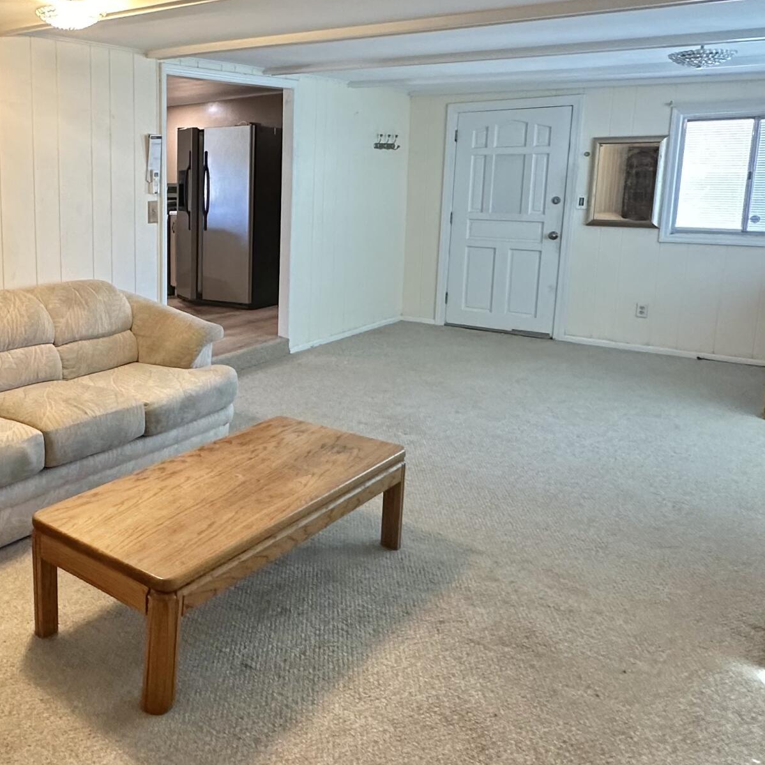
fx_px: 775
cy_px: 296
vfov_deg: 52.1
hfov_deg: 48.1
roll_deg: +0.6
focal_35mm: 31
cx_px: 105
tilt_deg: -9.6
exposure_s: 1/60
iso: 250
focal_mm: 2.22
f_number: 2.2
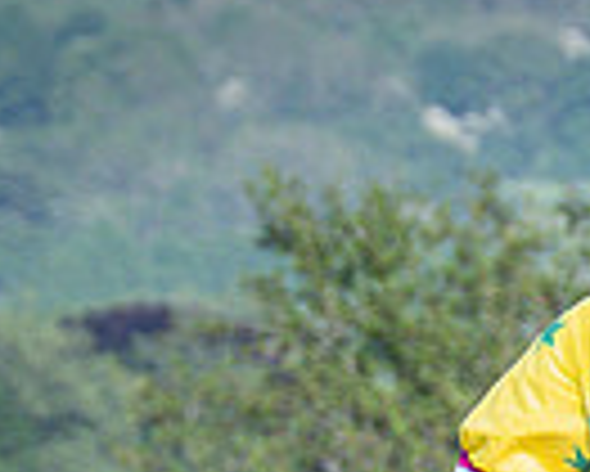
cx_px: 923
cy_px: 1003
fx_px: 21494
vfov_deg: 1.3
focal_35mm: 1230
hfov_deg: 1.6
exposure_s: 1/2000
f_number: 4
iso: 400
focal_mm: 130
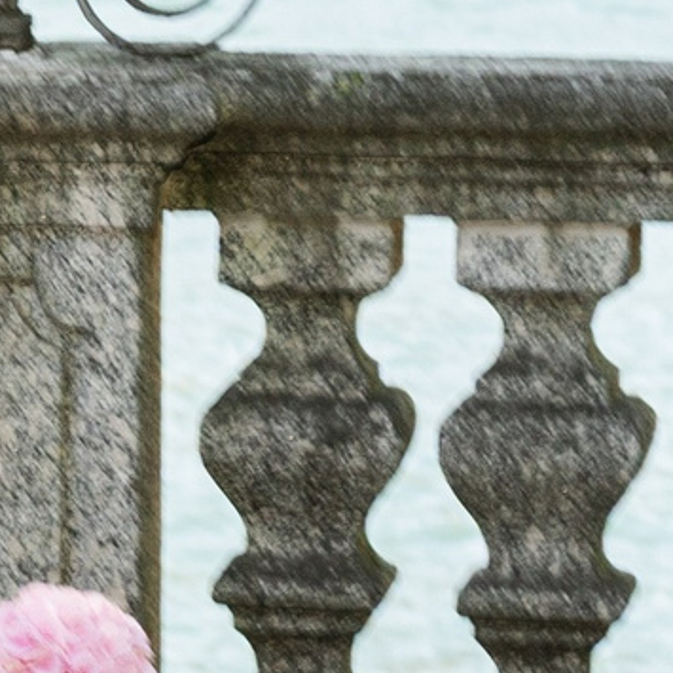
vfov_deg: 5.2
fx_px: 7413
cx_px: -1187
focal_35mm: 337
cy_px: 12
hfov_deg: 5.0
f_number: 6.3
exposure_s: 1/250
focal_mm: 55
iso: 250
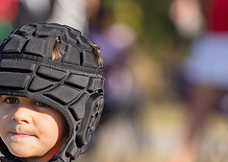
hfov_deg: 4.1
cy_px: 178
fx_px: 3197
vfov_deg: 2.9
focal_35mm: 494
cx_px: 27
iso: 100
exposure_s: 1/1250
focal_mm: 162
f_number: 2.8
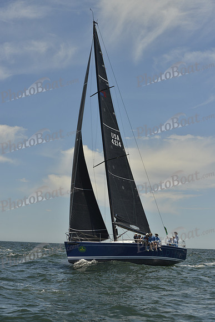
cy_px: 161
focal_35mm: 70
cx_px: 108
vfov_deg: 28.8
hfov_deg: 19.5
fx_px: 627
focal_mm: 70
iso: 280
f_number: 10
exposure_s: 1/1600
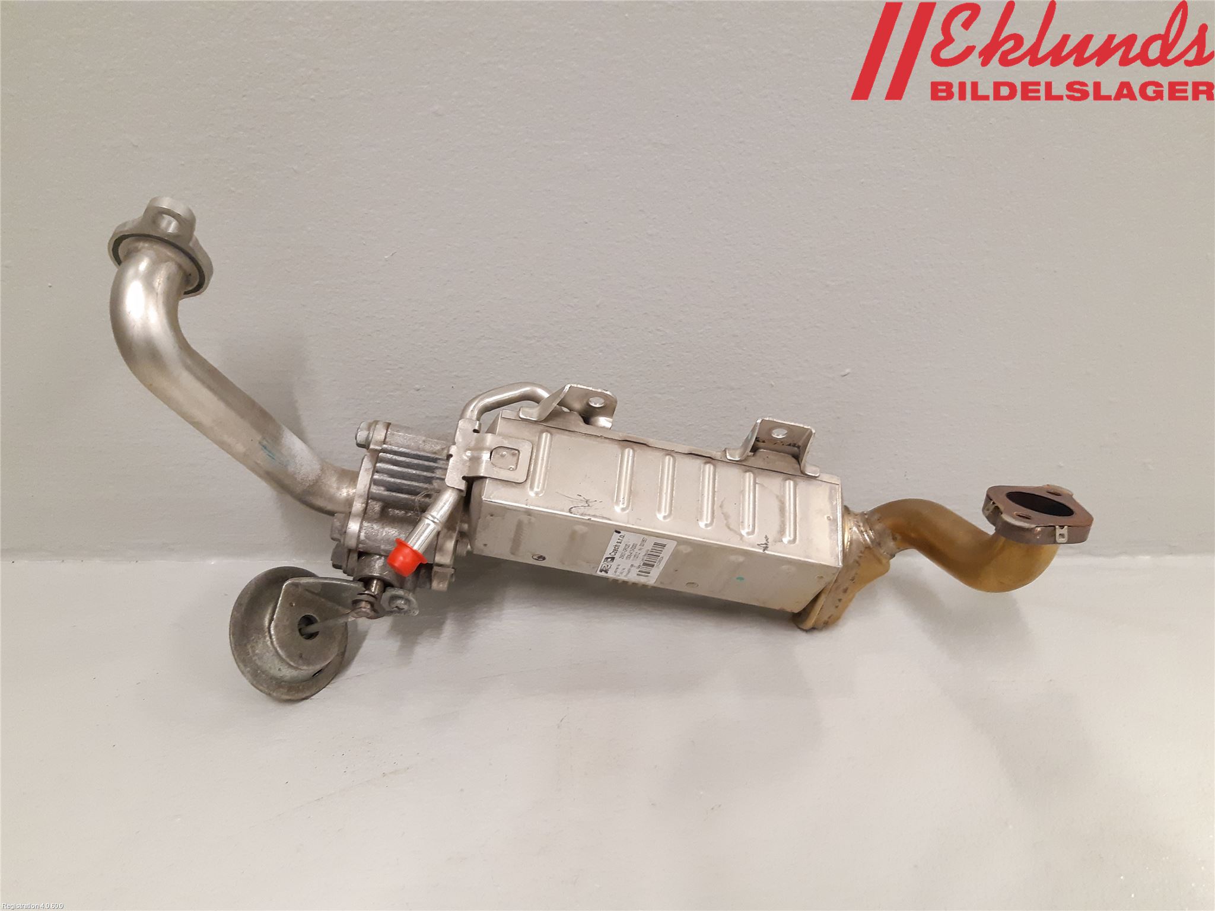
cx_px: 608
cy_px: 456
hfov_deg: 67.3
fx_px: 913
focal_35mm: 26
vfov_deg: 53.1
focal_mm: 3.93
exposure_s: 1/50
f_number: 1.7
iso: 250
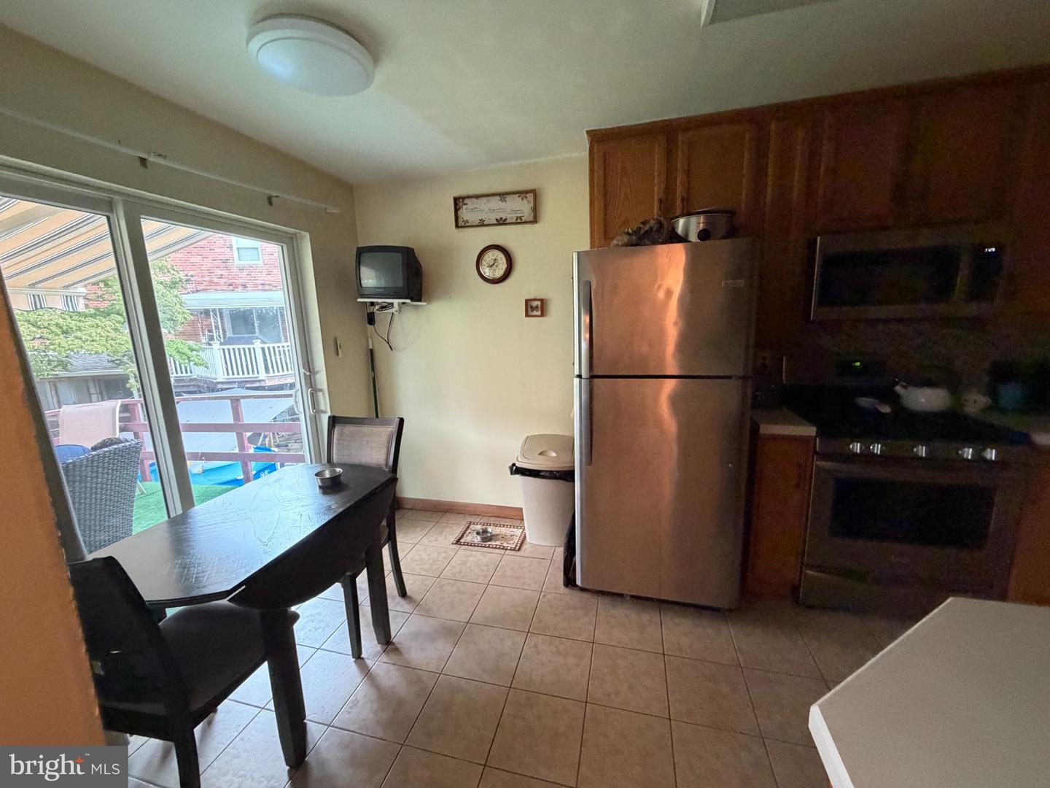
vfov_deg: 85.7
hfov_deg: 102.1
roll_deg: +2.4
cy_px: 394
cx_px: 525
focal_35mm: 14
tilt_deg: -9.2
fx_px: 425
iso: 400
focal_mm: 2.22
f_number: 2.2
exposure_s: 1/60
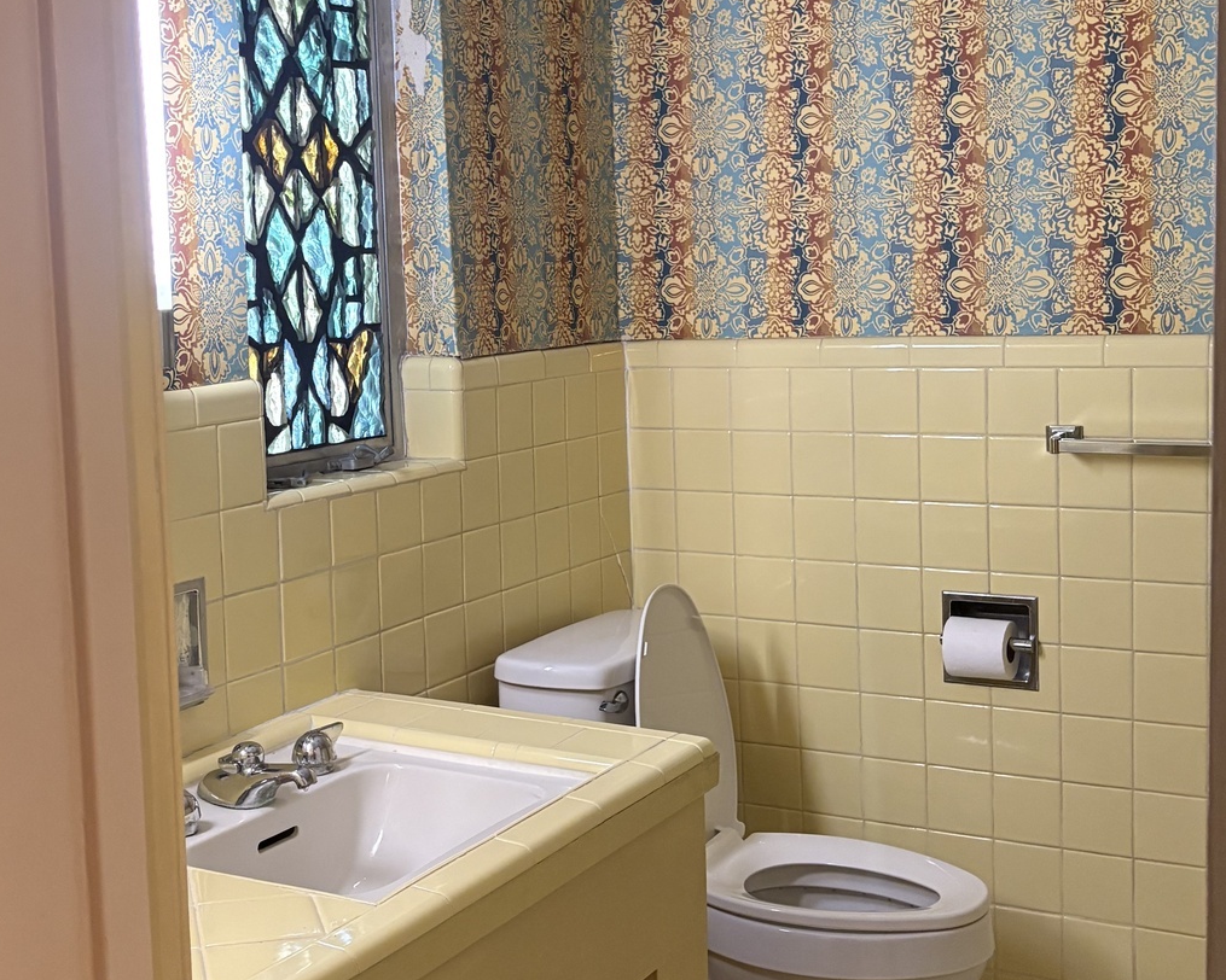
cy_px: 427
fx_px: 1306
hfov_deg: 50.2
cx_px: 537
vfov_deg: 41.1
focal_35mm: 36
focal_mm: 5.96
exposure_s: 1/60
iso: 320
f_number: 1.6
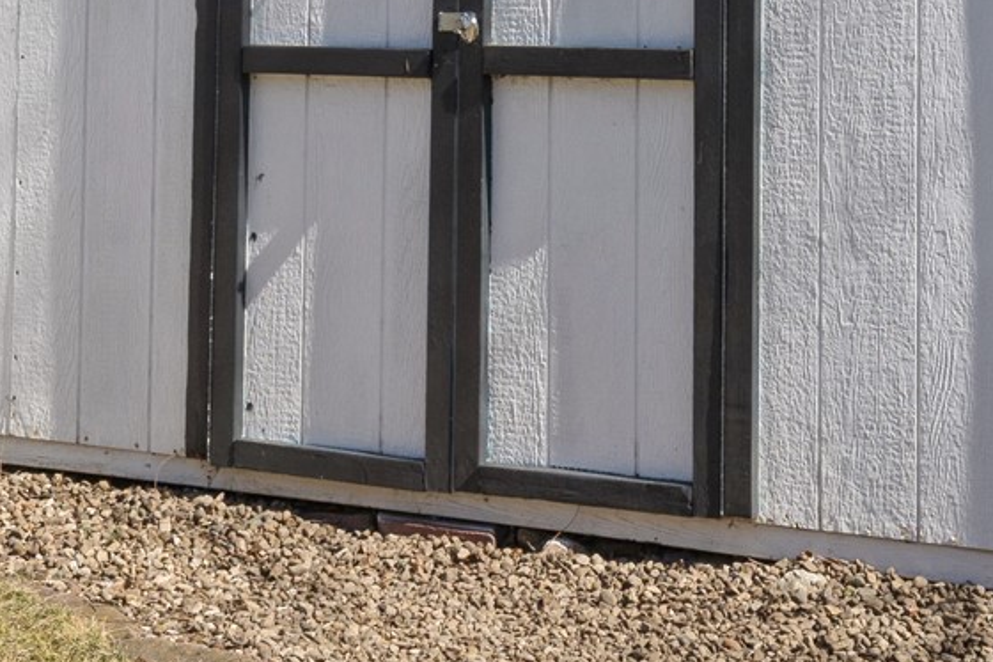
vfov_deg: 14.3
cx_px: 357
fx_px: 2592
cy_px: -28
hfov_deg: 21.6
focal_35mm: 94
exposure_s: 1/800
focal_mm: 31
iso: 400
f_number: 9
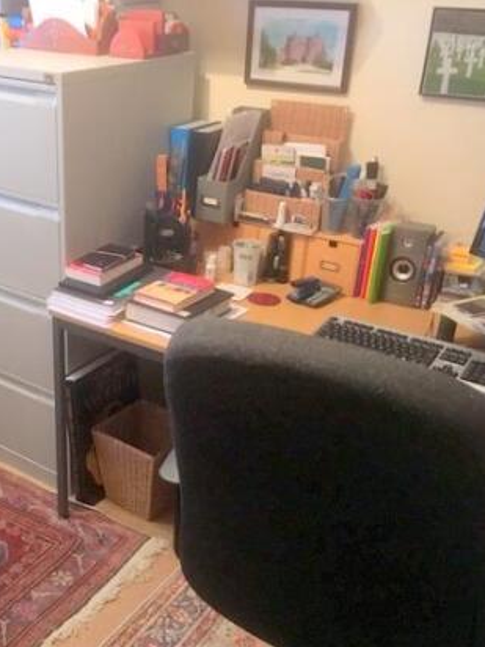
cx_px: 126
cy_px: 340
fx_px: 766
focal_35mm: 41
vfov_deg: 45.8
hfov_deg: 34.5
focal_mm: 4.15
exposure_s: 1/17
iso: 320
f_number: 2.2
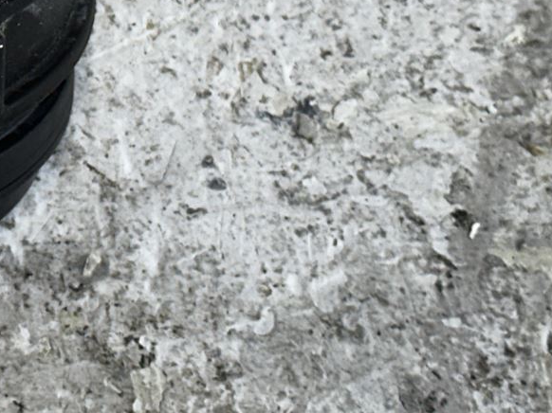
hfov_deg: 11.4
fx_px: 2694
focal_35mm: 169
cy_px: -117
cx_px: -158
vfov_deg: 8.7
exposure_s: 1/100
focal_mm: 6.86
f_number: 1.78
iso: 80
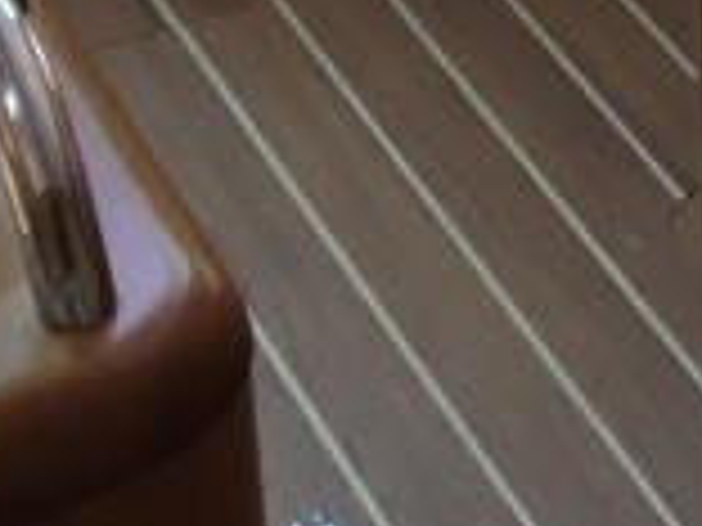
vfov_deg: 7.8
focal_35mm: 178
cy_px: -701
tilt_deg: -20.1
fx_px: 3610
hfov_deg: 9.9
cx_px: 1593
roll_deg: -1.1
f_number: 2.2
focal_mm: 4.15
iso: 32
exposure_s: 1/33
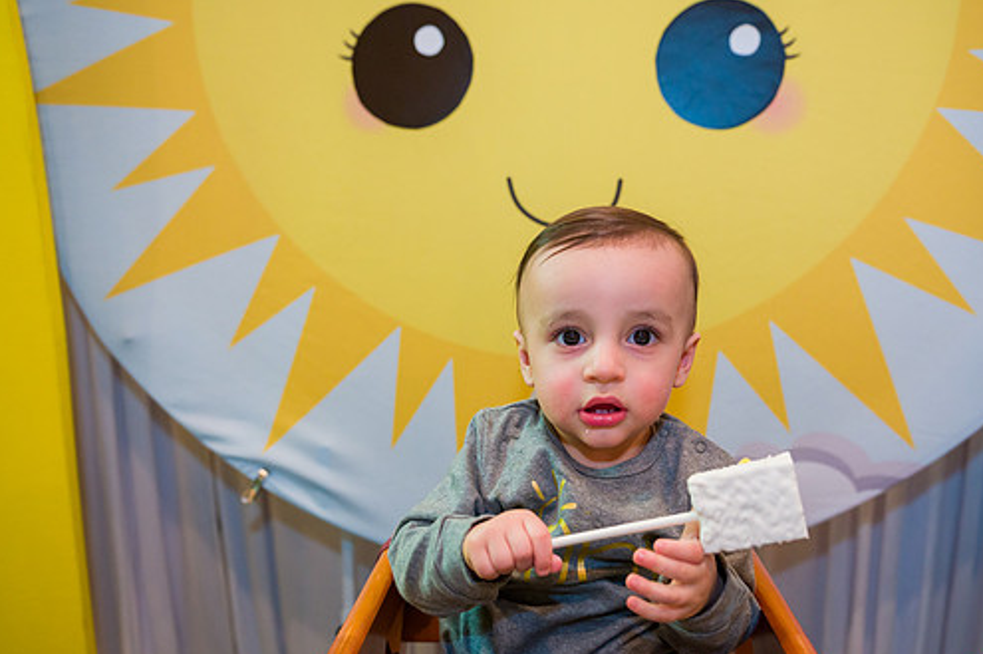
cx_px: 536
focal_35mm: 34
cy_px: 380
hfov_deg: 55.8
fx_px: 927
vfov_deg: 38.7
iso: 1600
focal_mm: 29
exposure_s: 1/200
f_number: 4
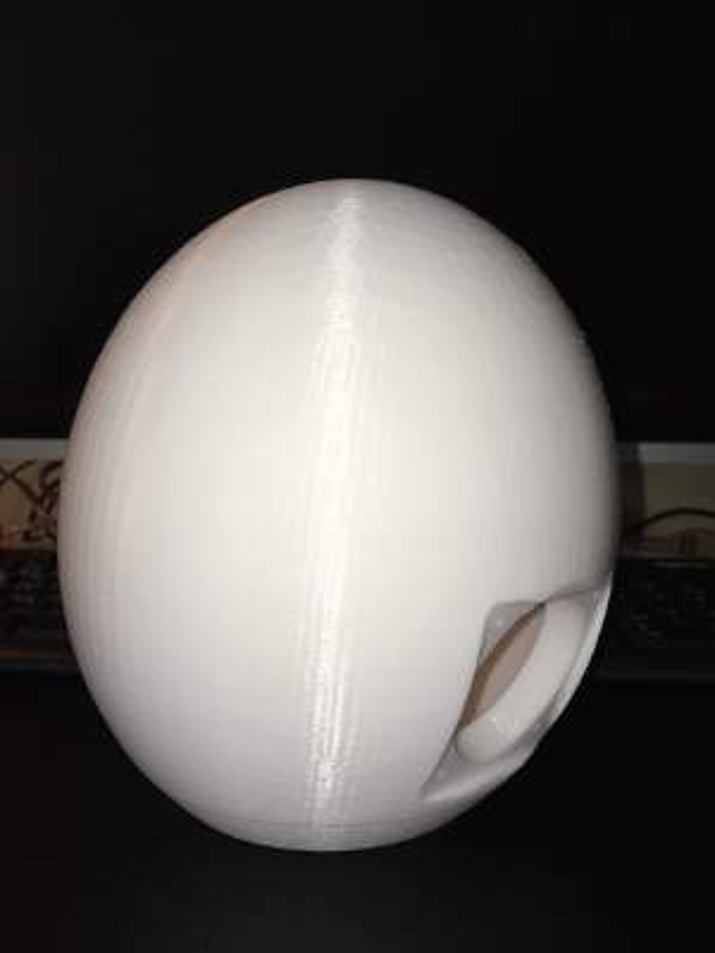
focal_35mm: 29
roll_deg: +0.4
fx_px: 799
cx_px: 358
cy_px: 476
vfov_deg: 61.7
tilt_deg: -4.7
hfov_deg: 48.2
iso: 25
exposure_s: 1/173
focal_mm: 4.15
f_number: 2.2
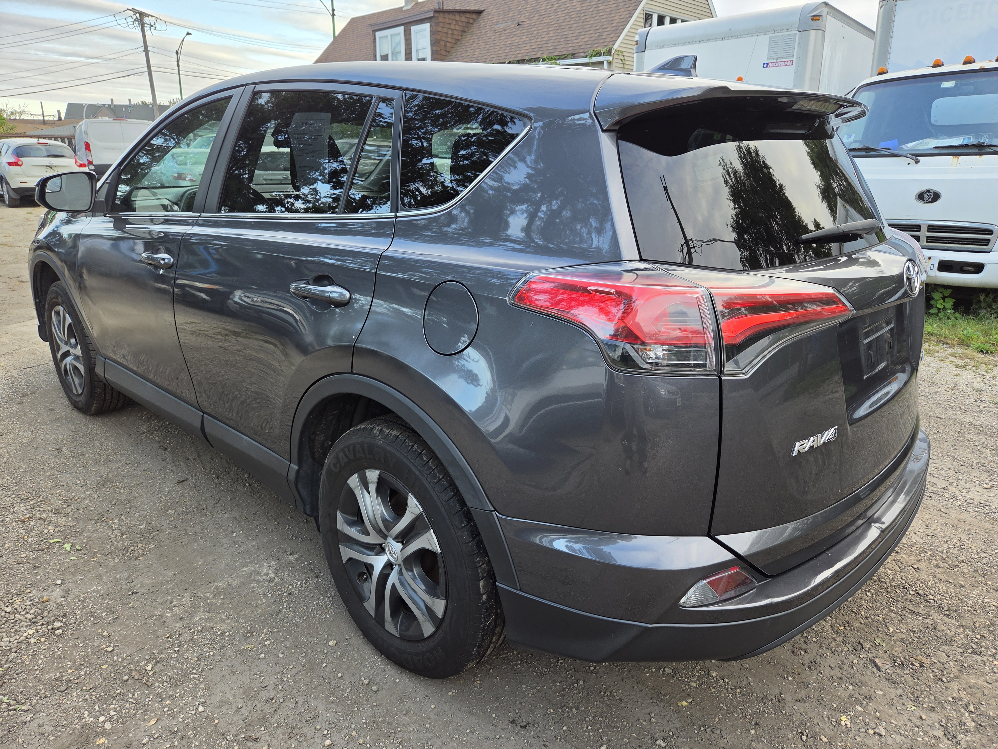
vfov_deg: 58.9
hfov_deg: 73.9
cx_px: 499
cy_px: 374
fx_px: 663
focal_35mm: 23
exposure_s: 1/180
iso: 50
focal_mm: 5.4
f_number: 1.8
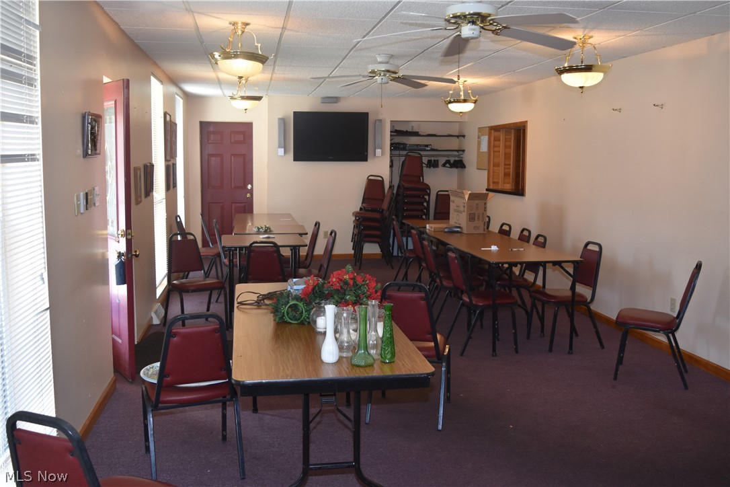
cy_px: 244
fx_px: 700
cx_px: 365
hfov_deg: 55.1
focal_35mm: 34
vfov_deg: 38.4
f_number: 5
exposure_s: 1/100
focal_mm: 23
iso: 800
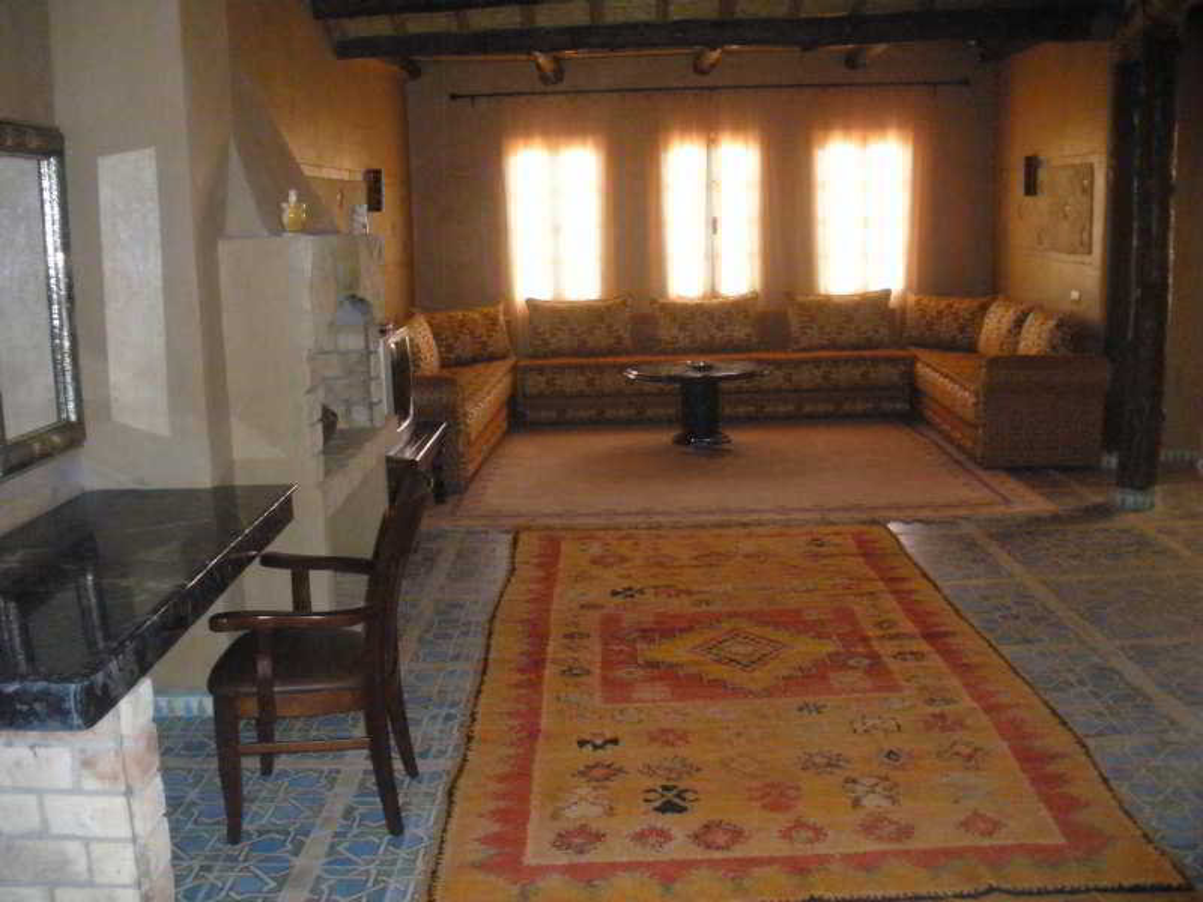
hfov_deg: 51.4
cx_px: 602
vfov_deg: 39.7
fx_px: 1251
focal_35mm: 36
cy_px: 451
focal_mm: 6.3
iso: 800
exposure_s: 1/30
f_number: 3.5
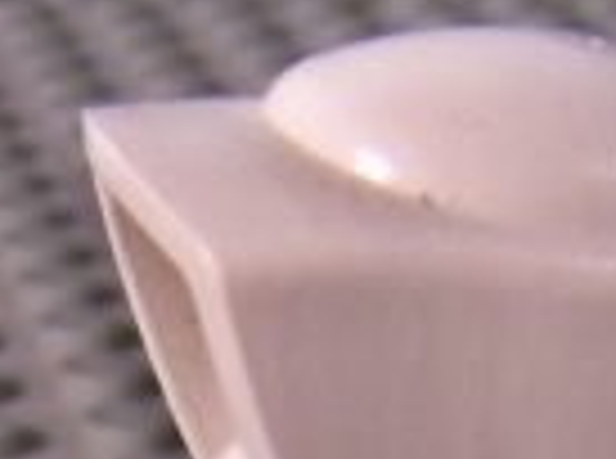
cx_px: 67
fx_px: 3159
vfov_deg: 7.9
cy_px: 900
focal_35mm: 178
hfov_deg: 11.1
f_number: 8
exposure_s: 1/8
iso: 80
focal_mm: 6.3
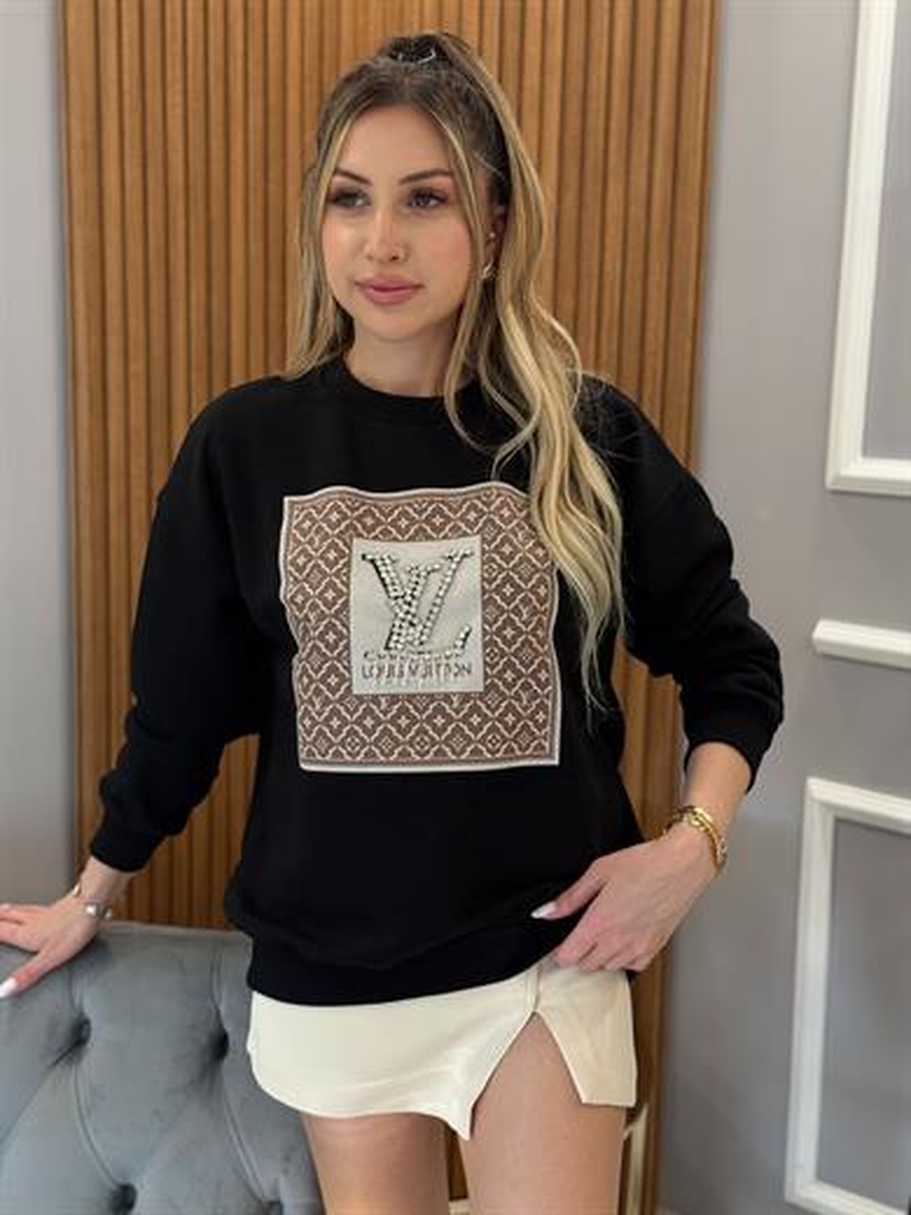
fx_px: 1684
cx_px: 456
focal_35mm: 48
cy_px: 608
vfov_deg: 39.7
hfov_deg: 30.3
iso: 160
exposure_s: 1/126
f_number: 1.78
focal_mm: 6.76
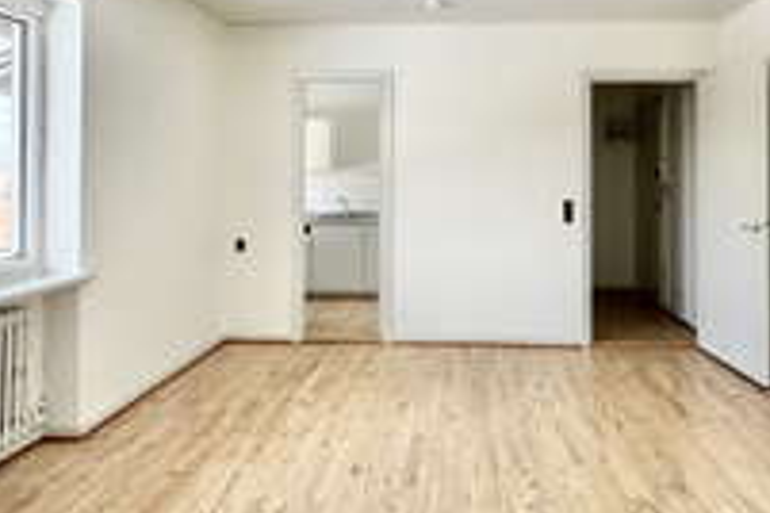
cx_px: 450
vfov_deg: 47.2
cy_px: 172
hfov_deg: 66.9
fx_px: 577
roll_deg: +0.2
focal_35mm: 27
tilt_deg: +0.3
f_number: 2.2
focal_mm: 2.22
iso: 50
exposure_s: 1/99
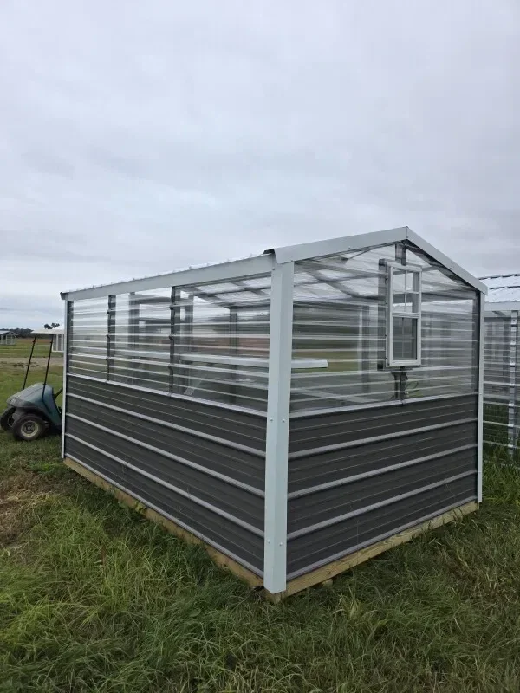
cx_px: 260
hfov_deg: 58.9
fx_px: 461
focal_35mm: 23
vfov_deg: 73.9
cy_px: 346
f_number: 1.7
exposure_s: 1/3168
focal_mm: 6.3
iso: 80
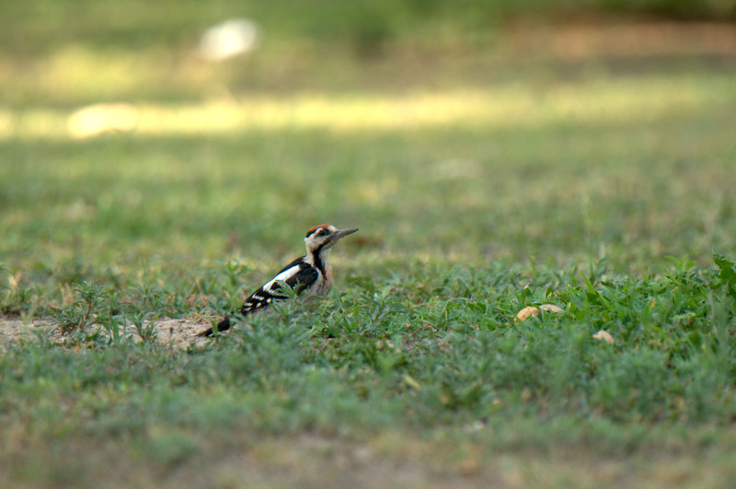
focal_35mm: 1050
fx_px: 21436
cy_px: 244
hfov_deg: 2.0
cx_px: 368
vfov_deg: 1.3
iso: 250
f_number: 5.6
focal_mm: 700
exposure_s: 1/250
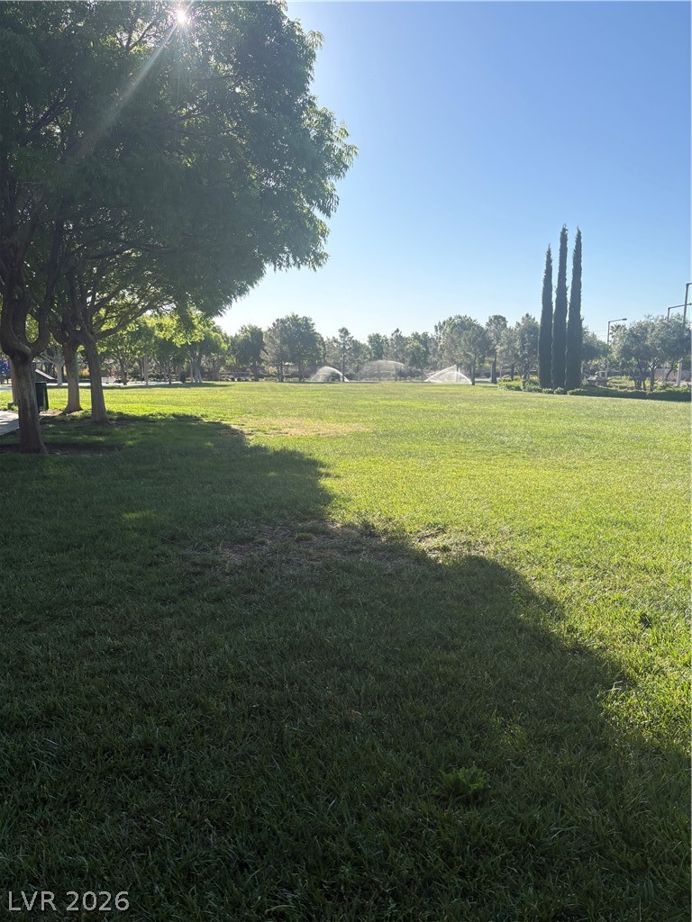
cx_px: 346
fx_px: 693
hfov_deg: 53.1
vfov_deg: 67.3
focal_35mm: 26
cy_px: 461
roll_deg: +0.4
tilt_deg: -8.2
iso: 50
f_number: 1.6
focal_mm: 5.96
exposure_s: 1/2364
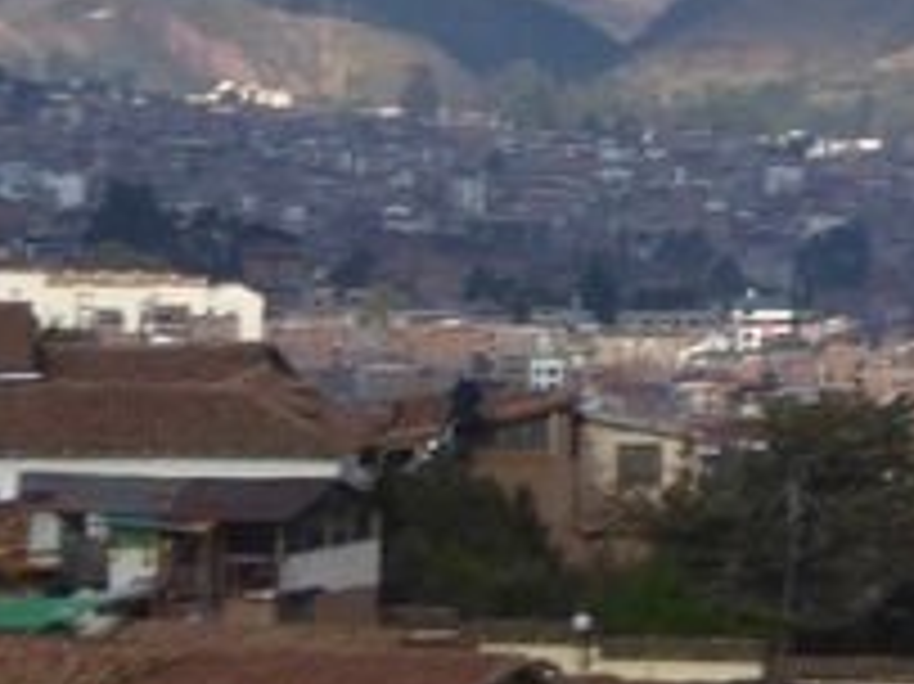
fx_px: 28816
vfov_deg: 1.4
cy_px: -68
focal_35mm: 1092
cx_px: 1756
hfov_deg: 1.8
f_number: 5.6
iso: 80
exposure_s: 1/250
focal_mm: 44.8
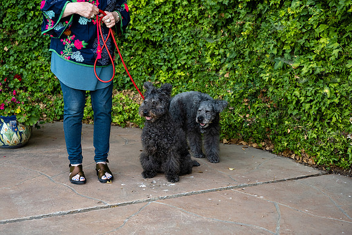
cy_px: 118
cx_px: 176
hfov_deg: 48.4
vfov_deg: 33.4
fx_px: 391
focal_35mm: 40
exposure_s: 1/320
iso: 800
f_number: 4
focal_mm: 40
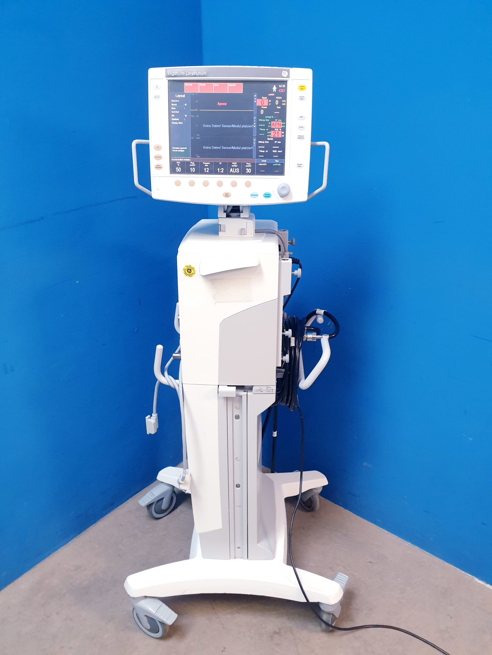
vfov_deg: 67.3
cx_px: 246
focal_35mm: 26
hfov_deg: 53.1
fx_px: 493
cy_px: 328
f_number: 2.4
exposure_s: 1/50
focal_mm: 4.3
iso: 250
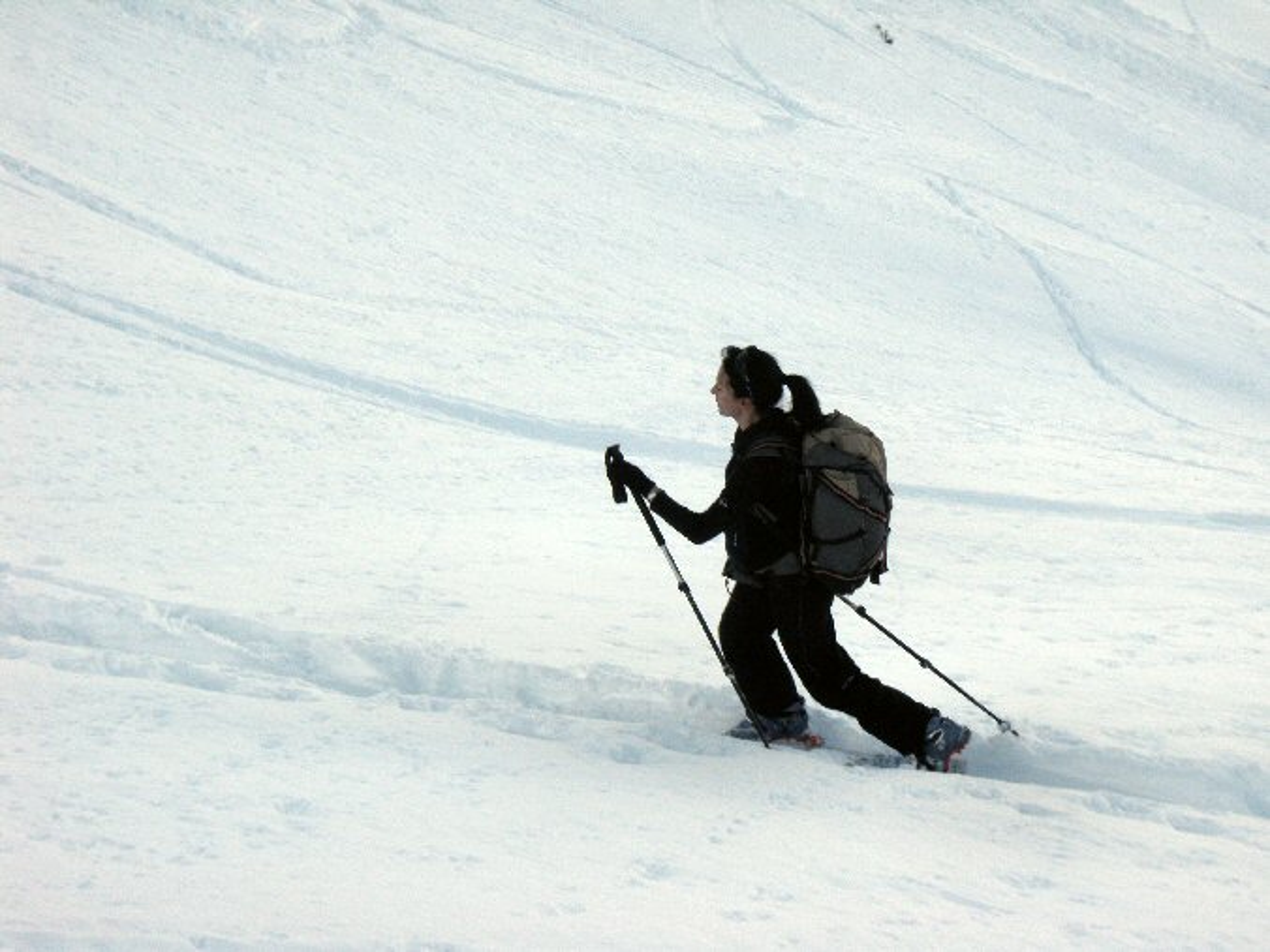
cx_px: 635
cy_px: 476
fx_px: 3339
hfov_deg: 21.5
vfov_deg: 16.2
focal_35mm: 91
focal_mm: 16.25
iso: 50
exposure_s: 1/320
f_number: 5.6
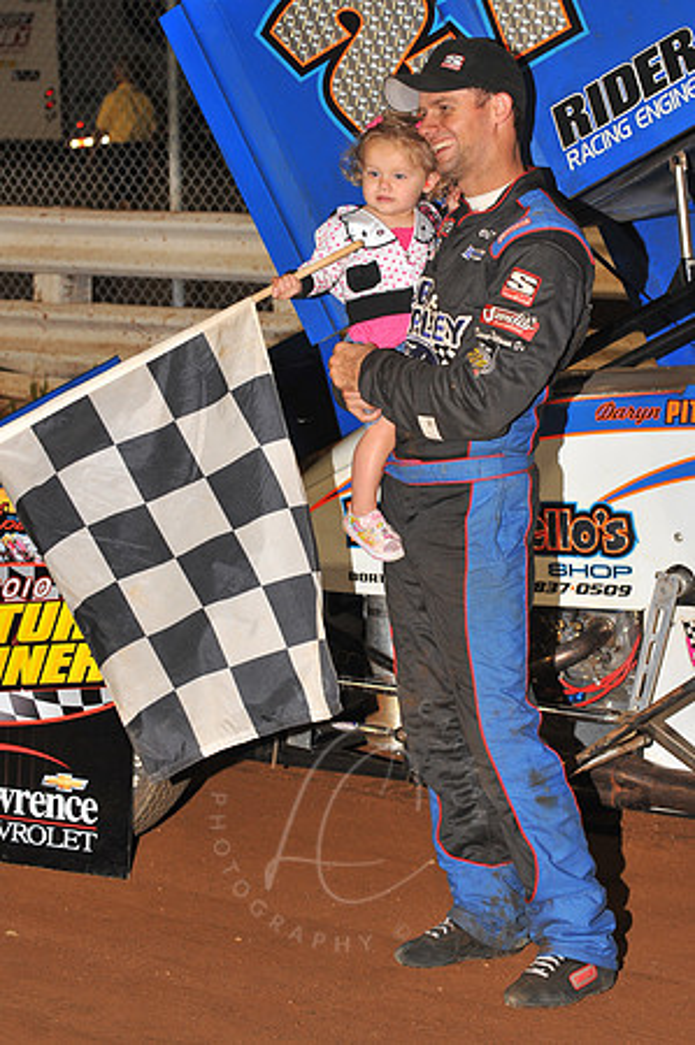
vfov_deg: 25.4
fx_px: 2322
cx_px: 348
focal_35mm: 80
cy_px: 522
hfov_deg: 17.0
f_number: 8
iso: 640
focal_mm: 80
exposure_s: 1/250
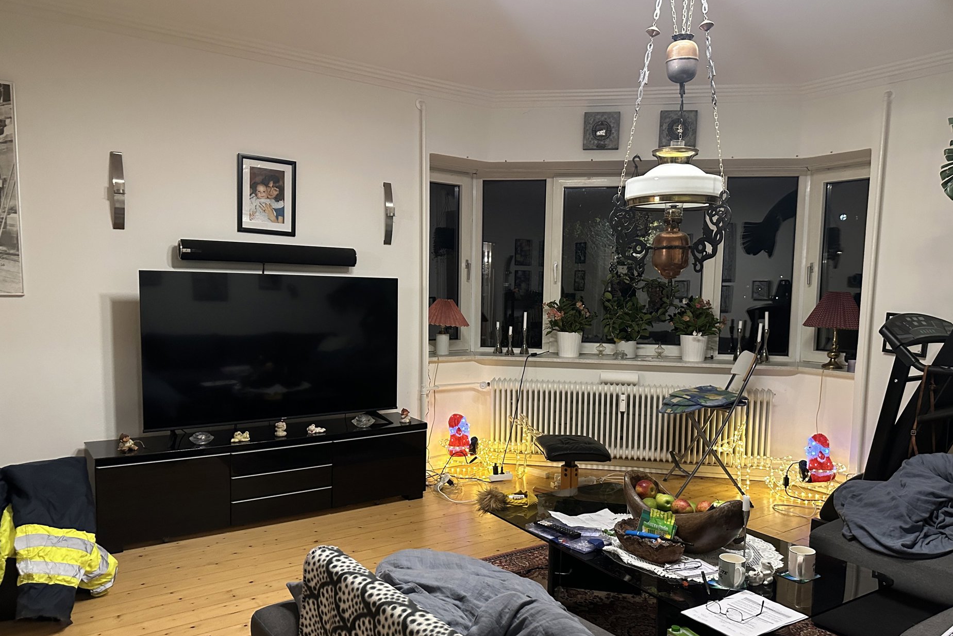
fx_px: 715
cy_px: 366
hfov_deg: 67.3
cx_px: 499
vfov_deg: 47.8
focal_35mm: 27
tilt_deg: -5.8
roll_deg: -1.0
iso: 640
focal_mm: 6.86
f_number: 1.78
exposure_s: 1/33
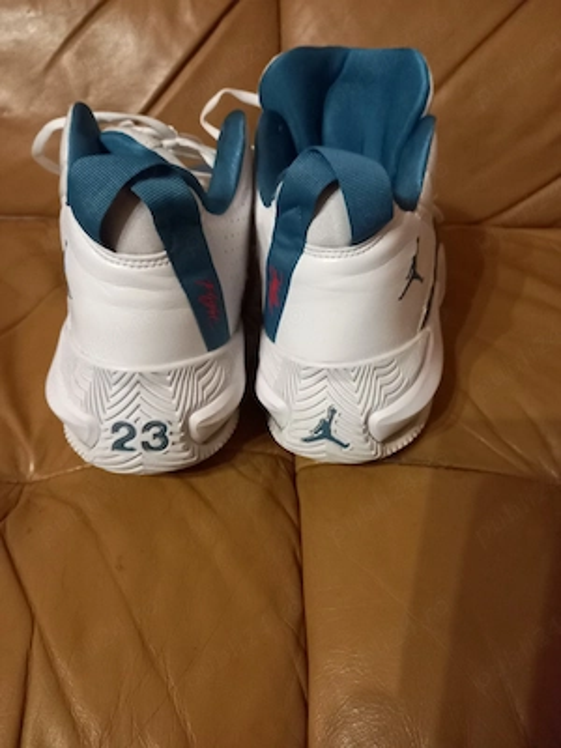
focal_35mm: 25
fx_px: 540
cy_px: 374
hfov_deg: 54.9
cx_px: 280
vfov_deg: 69.4
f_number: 2
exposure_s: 1/20
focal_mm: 4.6
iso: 640
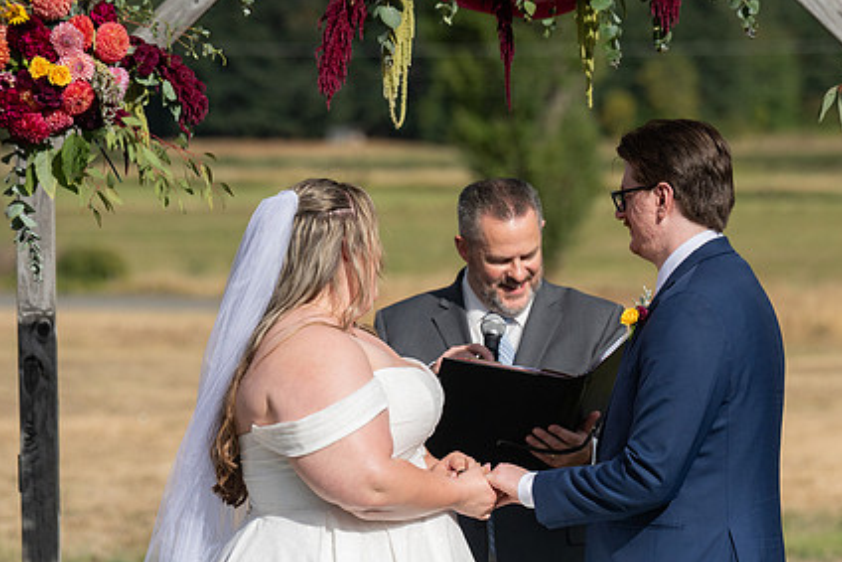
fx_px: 4796
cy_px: 360
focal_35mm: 205
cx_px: 520
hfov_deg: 10.0
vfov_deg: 6.7
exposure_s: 1/8000
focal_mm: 150
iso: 400
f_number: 4.5
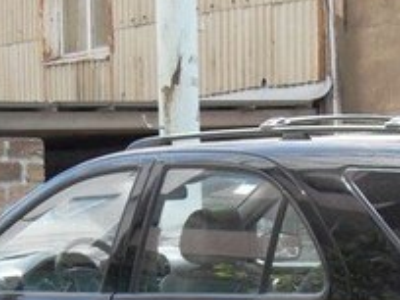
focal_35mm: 110
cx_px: 265
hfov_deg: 17.8
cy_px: 401
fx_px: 1271
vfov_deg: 13.0
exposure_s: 1/250
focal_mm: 6.3
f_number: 2.8
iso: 80
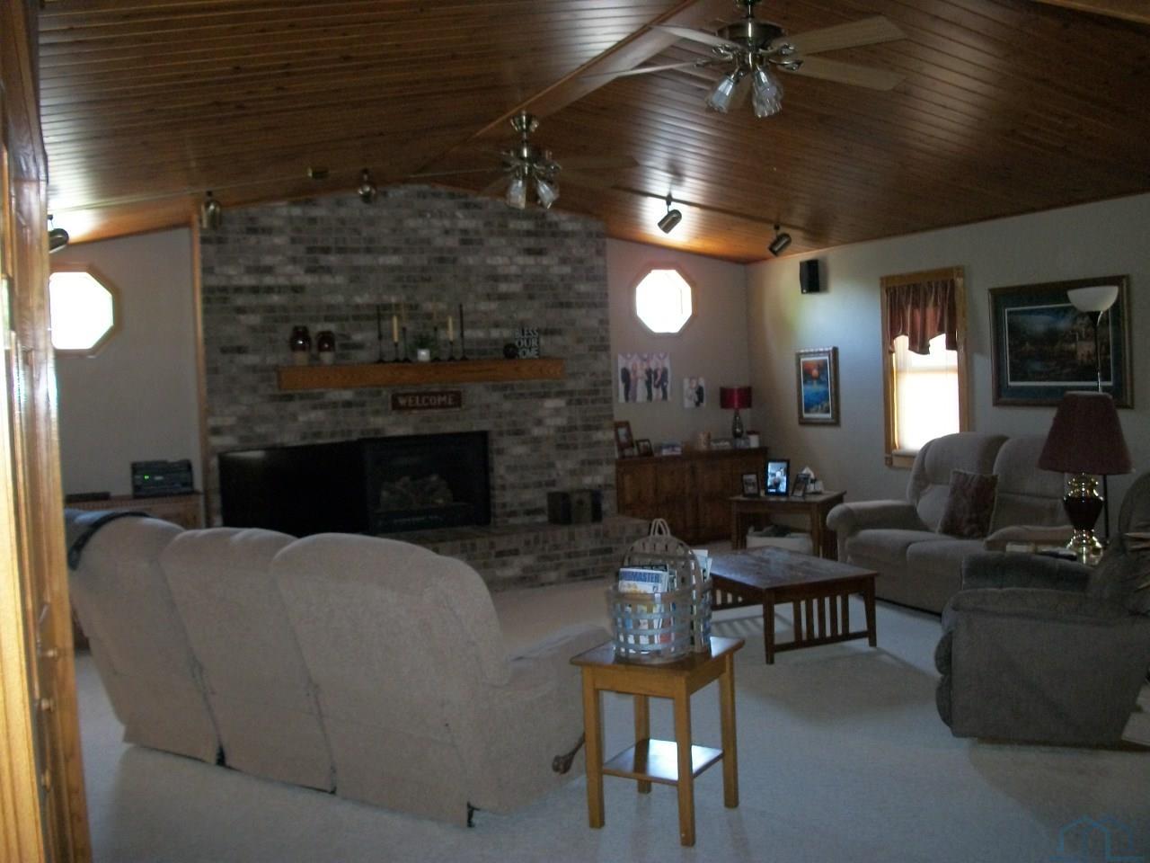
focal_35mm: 32
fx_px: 1063
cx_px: 575
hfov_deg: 56.8
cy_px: 432
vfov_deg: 44.2
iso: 250
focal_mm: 5.7
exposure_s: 1/30
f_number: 2.9
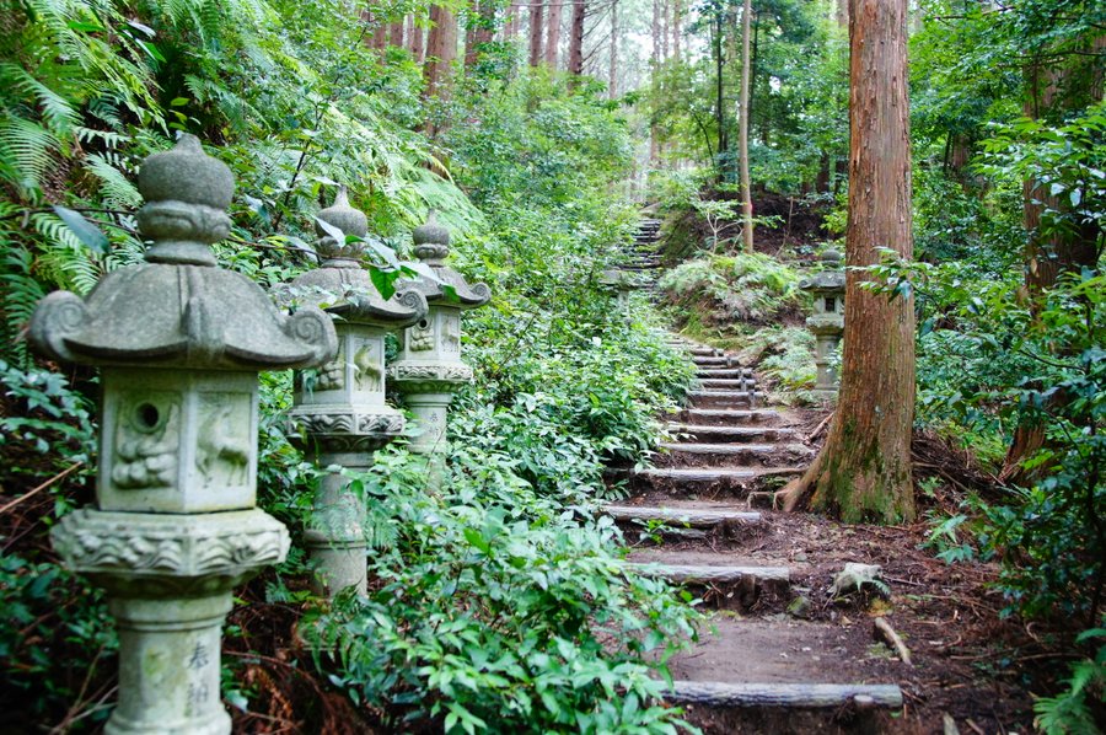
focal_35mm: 33
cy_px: 368
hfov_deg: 57.3
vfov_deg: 39.9
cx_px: 553
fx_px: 1013
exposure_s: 1/60
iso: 800
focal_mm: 22
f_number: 4
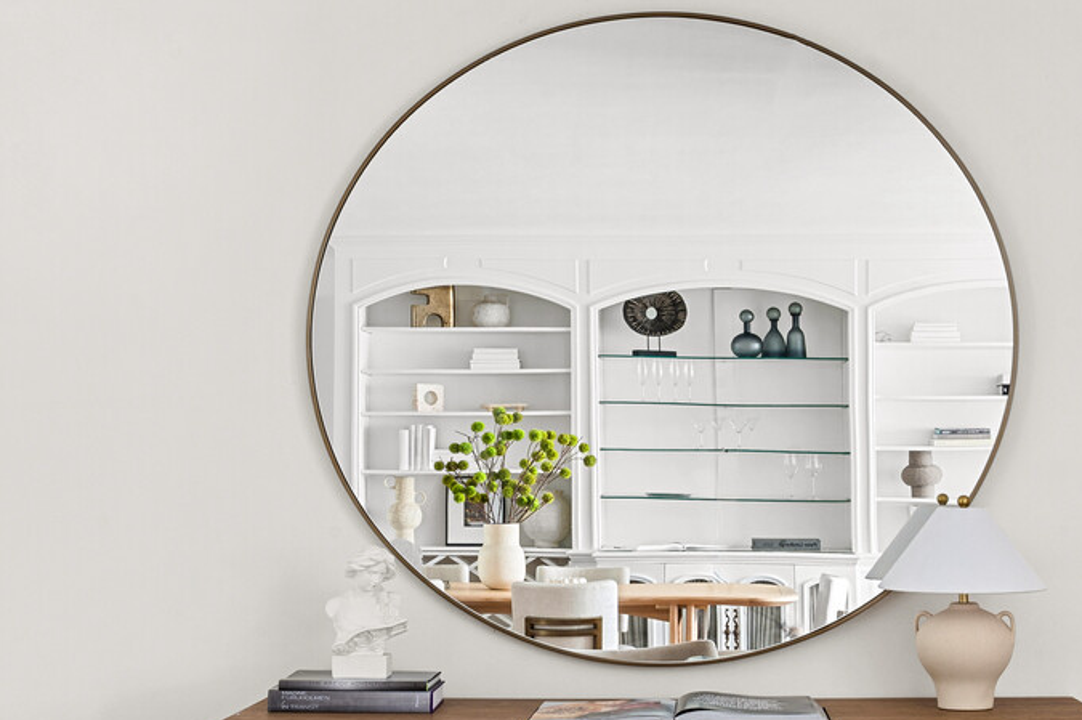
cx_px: 726
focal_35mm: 61
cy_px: 504
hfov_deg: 32.6
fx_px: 1835
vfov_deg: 22.1
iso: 250
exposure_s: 2.5
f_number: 16
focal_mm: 27.5
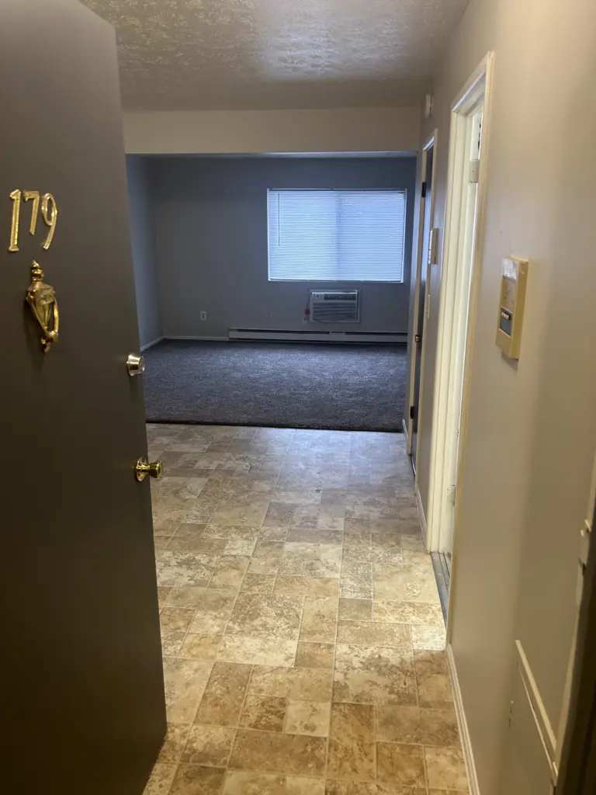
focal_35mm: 26
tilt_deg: -14.9
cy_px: 398
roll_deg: -0.3
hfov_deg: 53.1
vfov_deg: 67.3
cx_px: 298
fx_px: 597
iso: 200
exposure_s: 1/60
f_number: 1.5
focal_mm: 5.7
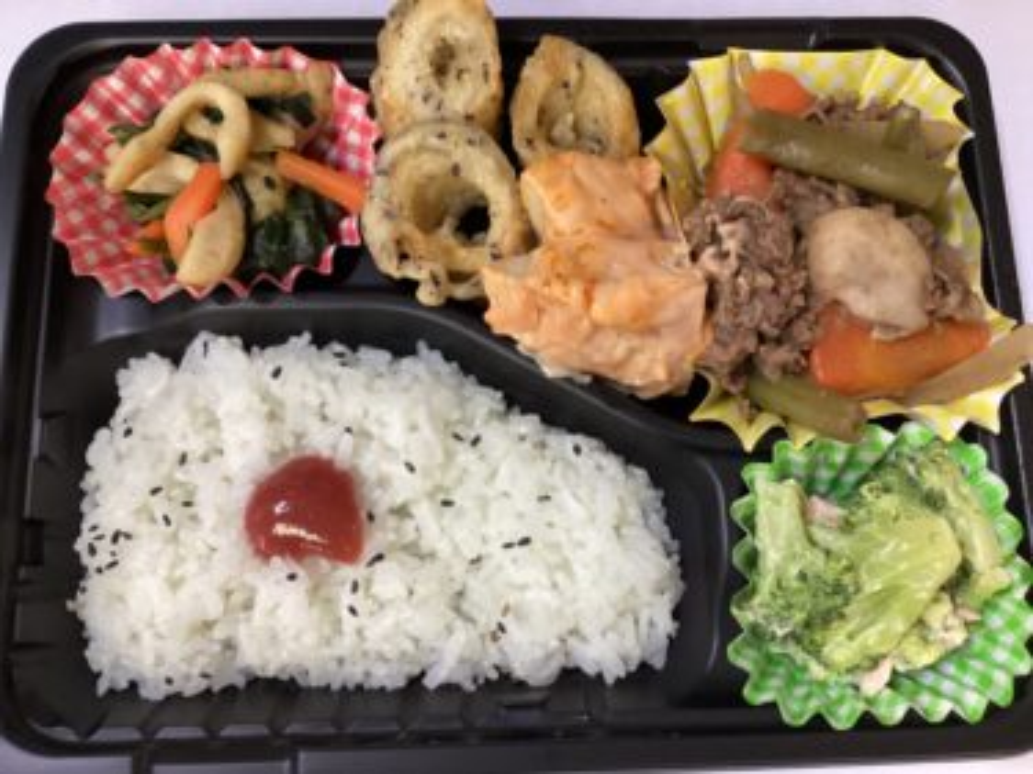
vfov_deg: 45.4
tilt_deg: -77.5
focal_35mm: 31
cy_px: 387
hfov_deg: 58.4
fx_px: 925
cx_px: 516
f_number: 2.4
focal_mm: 3.3
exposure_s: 1/60
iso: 200
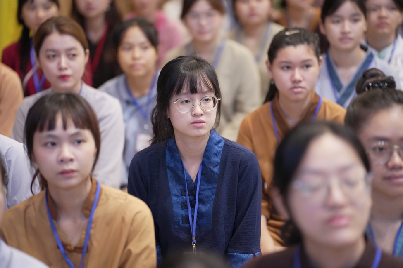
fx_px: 1679
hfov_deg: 13.7
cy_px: 134
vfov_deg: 9.1
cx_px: 202
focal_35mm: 150
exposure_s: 1/160
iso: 5000
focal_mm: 150
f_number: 2.8
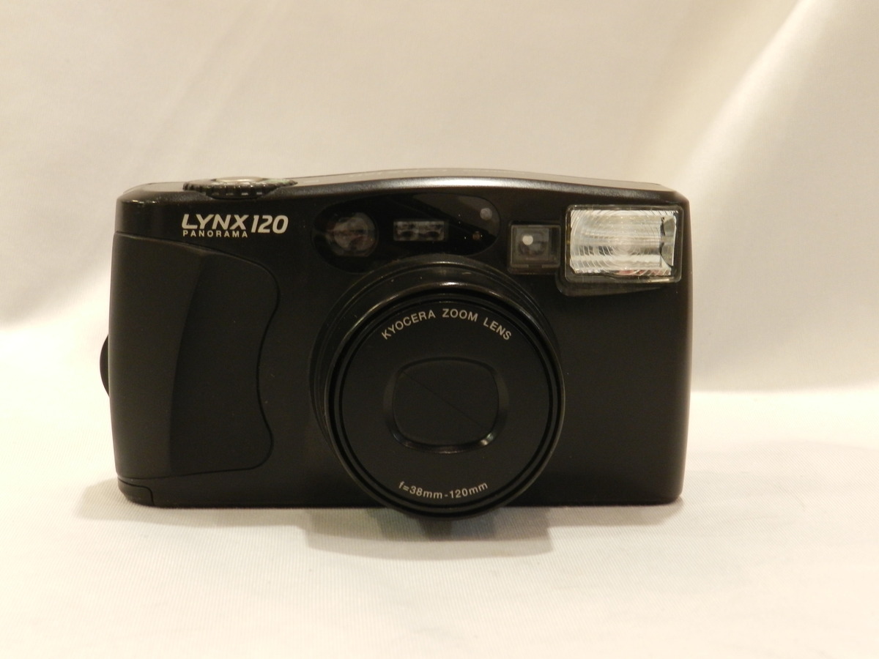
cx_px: 440
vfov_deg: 24.4
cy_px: 330
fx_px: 1524
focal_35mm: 60
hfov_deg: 32.2
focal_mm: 10.7
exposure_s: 1/25
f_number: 4.6
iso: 400
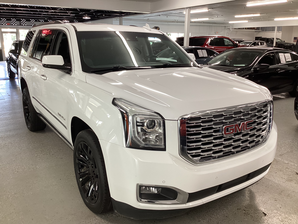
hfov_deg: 58.4
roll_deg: +0.0
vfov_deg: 45.4
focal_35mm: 31
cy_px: 112
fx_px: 267
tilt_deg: -16.4
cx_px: 149
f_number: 2.4
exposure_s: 1/50
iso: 80
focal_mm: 3.3
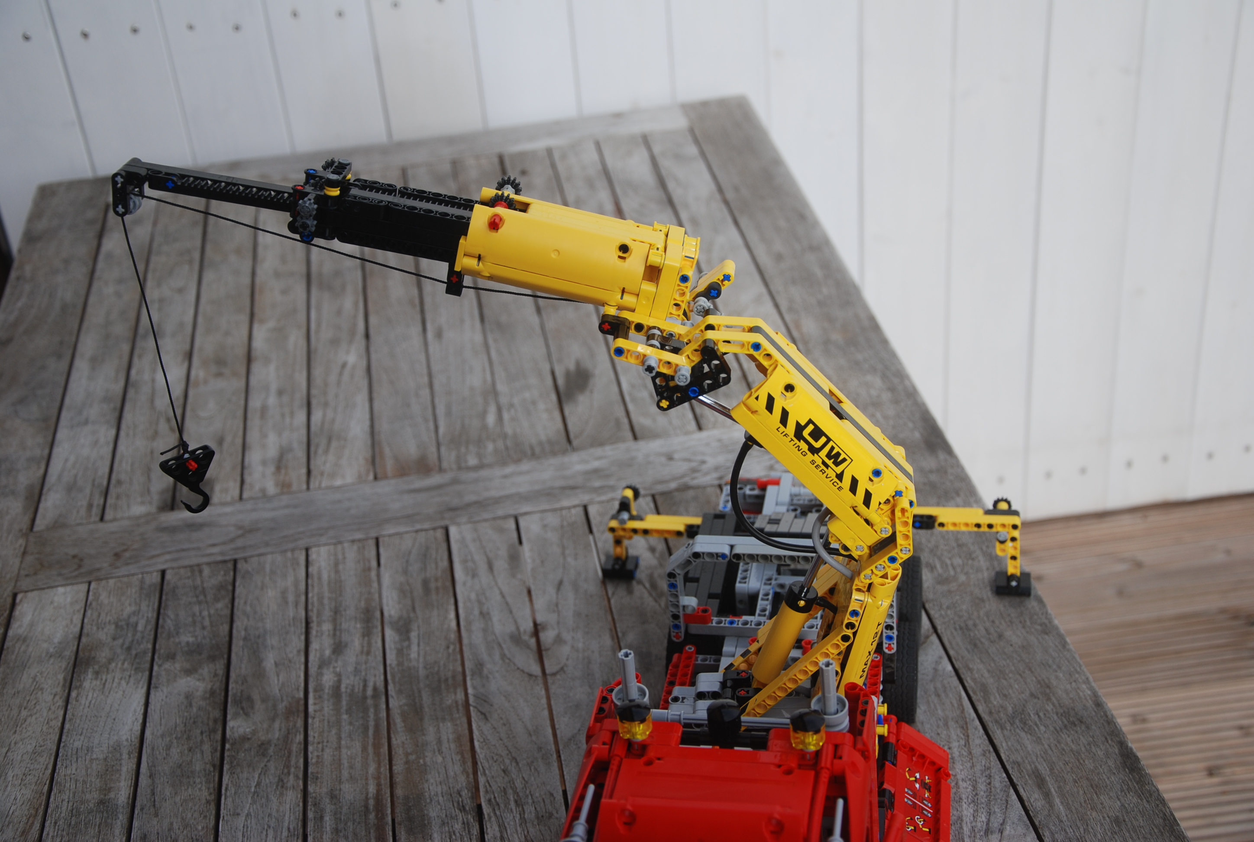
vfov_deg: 25.9
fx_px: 1833
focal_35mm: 52
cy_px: 421
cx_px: 627
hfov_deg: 37.8
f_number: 4.5
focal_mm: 35
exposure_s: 1/400
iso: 100
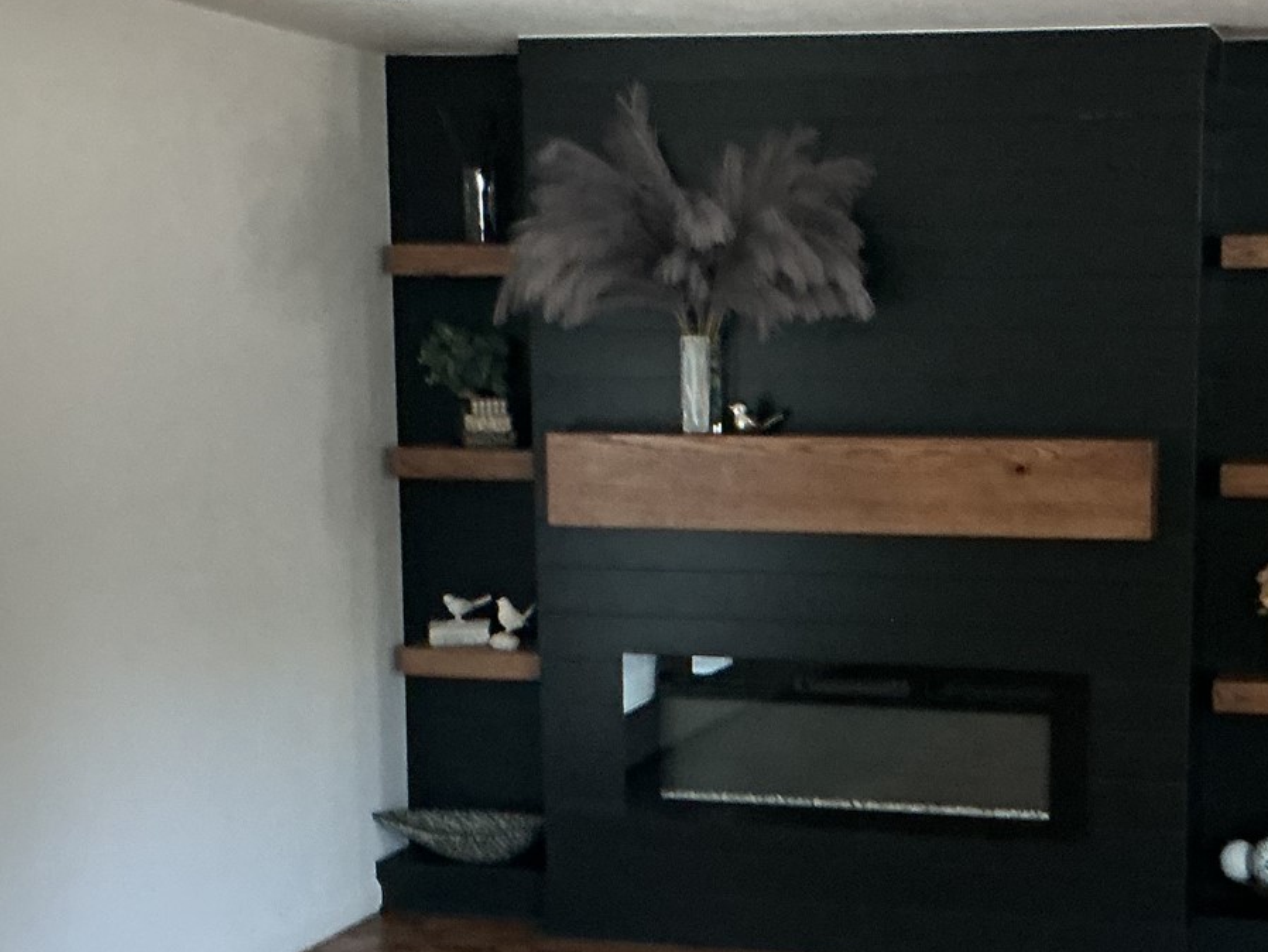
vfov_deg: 23.5
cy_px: 640
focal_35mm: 62
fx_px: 2272
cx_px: 904
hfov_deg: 30.8
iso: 250
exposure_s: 1/40
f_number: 1.8
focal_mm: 3
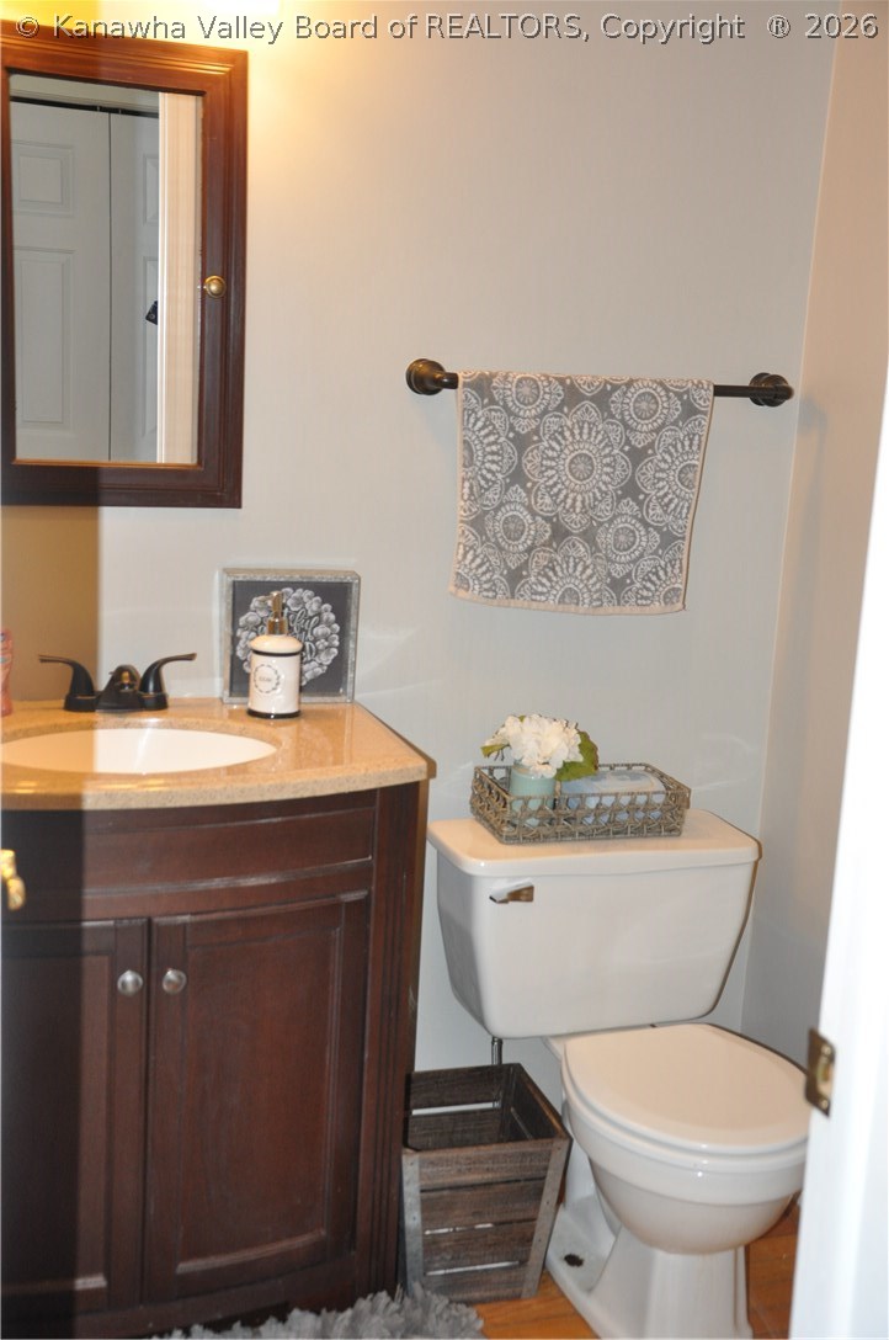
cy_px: 670
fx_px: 1672
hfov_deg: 29.8
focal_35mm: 45
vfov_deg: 43.7
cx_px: 444
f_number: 4.2
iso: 800
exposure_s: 1/60
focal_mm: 30
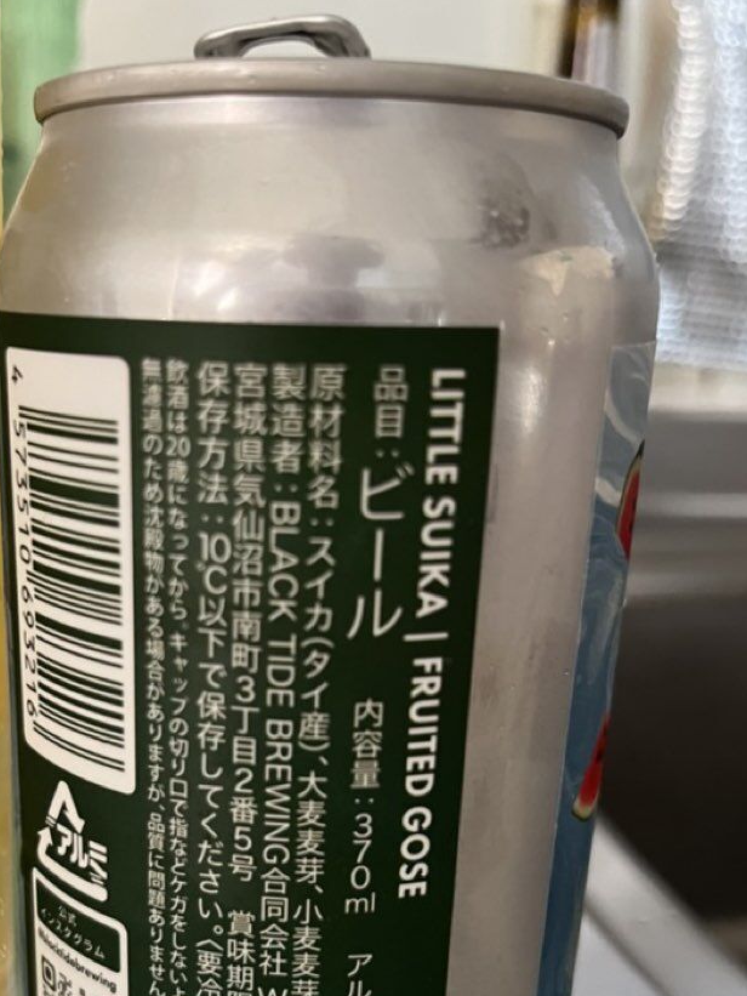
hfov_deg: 37.3
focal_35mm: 38
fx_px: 1093
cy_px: 667
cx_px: 250
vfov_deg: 48.1
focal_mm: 5.1
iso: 640
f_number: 1.6
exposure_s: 1/40
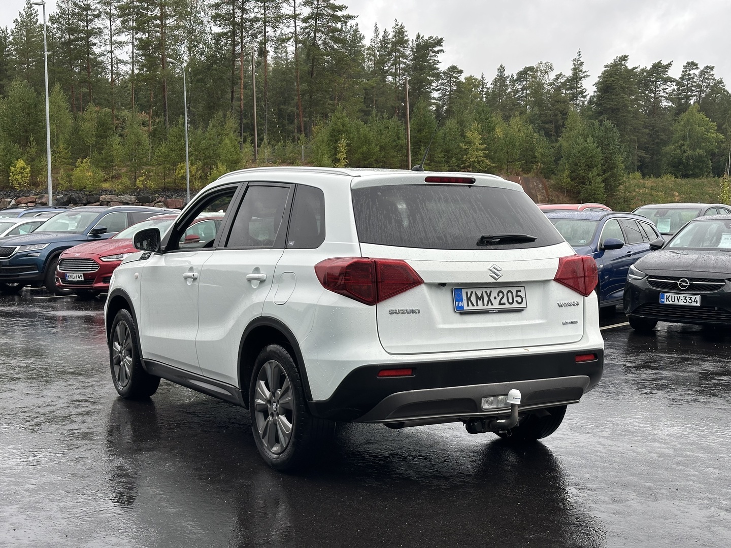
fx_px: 1014
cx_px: 366
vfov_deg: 30.3
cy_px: 274
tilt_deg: -3.4
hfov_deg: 39.7
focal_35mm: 48
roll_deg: +0.8
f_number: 1.78
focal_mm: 6.86
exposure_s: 1/756
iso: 64
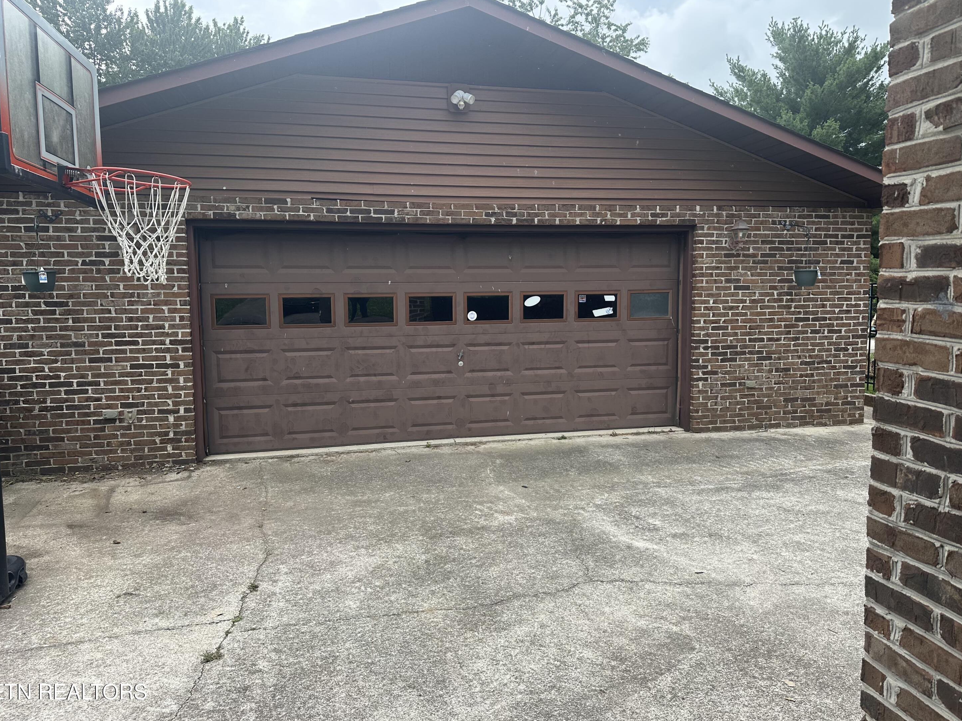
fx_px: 695
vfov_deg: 54.9
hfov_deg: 69.4
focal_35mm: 25
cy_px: 351
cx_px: 489
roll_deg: +0.2
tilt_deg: -5.6
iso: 80
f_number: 1.78
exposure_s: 1/1157
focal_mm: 6.86
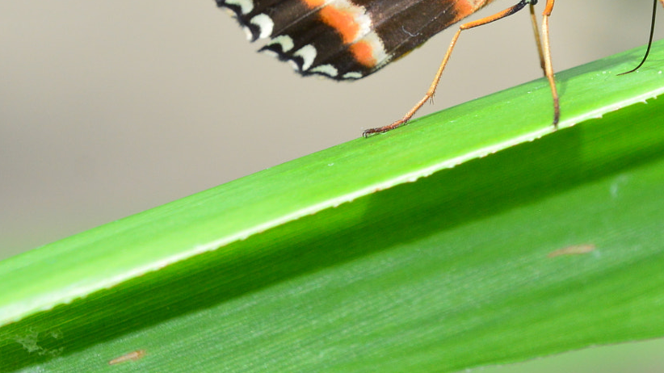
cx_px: 566
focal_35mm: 626
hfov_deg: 3.4
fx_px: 11020
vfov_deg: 1.9
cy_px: -74
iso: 400
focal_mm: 160
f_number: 10
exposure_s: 1/125
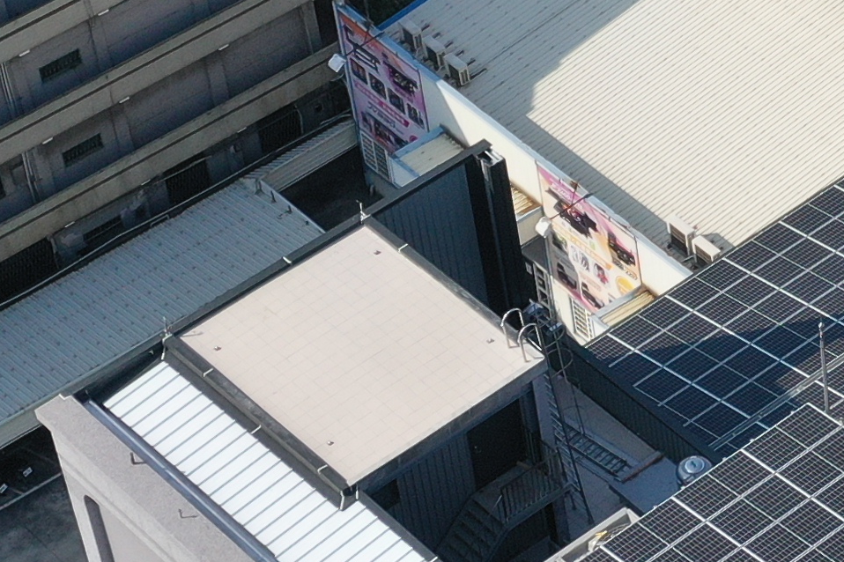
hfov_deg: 12.3
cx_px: 1211
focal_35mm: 160
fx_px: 3750
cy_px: 63
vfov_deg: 8.5
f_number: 5.6
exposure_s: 1/500
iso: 100
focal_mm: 10.26
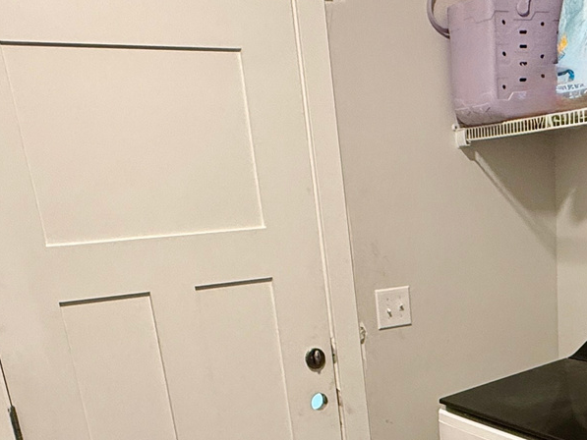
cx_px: 443
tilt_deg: -18.4
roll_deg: +3.8
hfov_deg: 38.6
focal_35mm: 48
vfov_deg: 27.6
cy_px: 486
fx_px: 814
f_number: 2.2
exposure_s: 1/60
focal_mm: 2.22
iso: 250
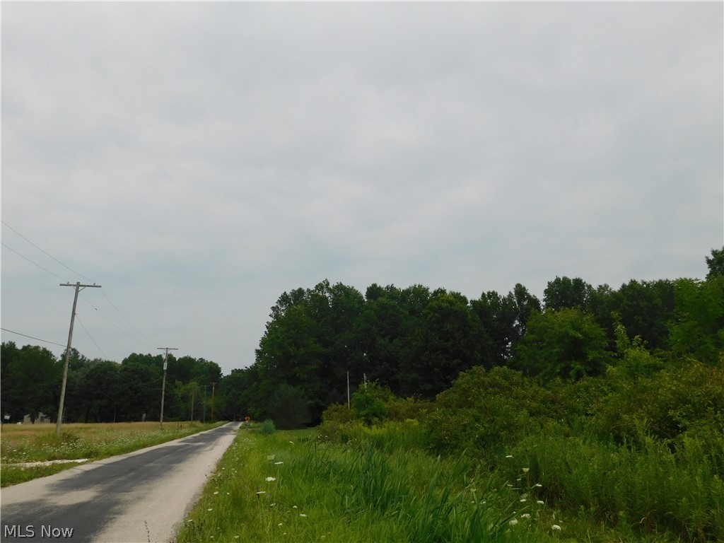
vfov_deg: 39.7
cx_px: 362
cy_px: 272
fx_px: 753
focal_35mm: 36
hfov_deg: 51.4
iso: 125
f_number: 7
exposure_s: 1/640
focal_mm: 6.3
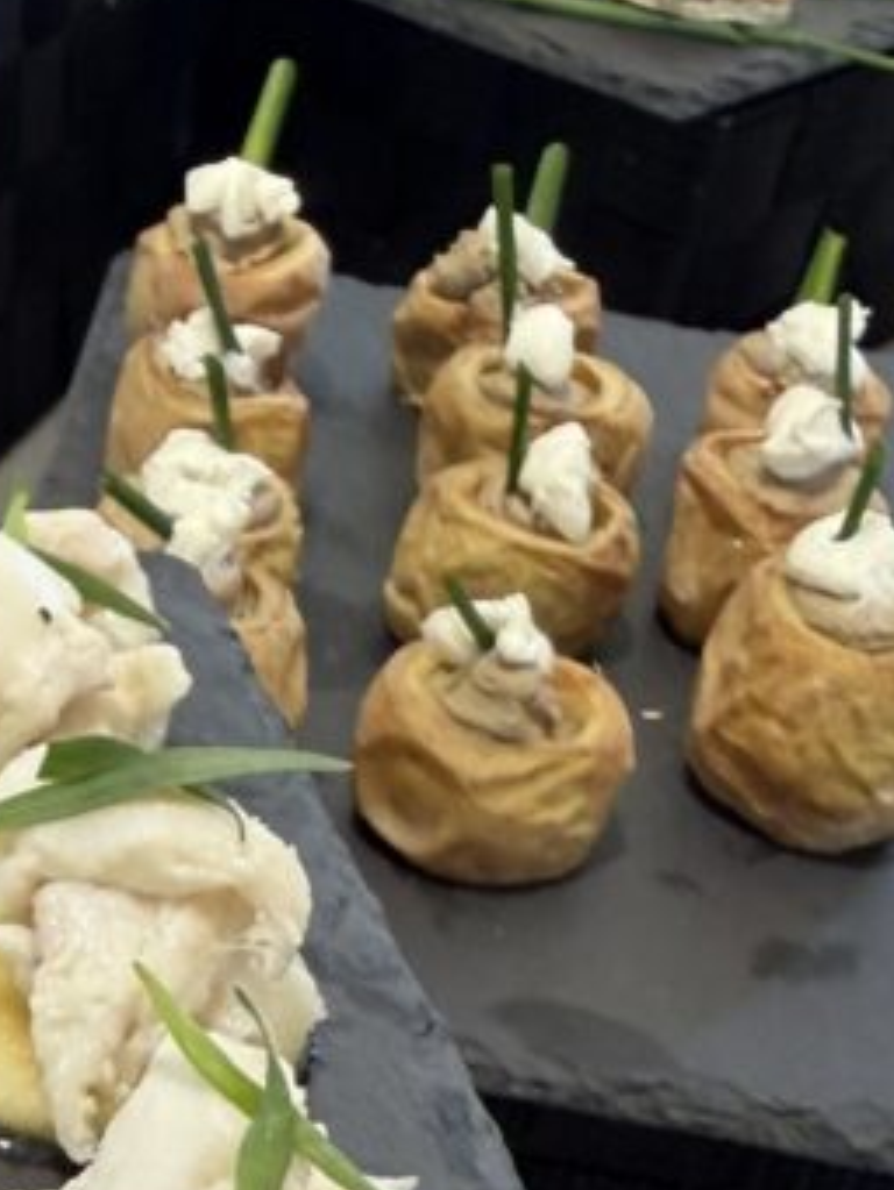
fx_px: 2478
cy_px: 1232
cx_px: -164
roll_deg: -5.7
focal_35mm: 72
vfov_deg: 25.5
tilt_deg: -40.7
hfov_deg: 19.3
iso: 160
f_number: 2.2
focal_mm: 2.22
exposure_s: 1/120
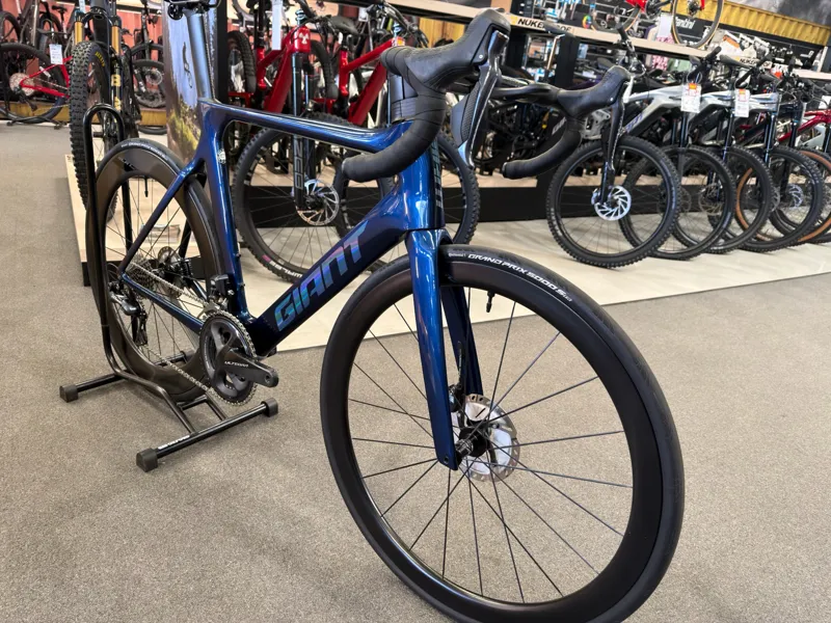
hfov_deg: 71.6
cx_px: 416
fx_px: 576
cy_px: 312
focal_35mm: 24
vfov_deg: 56.8
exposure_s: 1/60
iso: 200
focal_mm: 6.76
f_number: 1.78
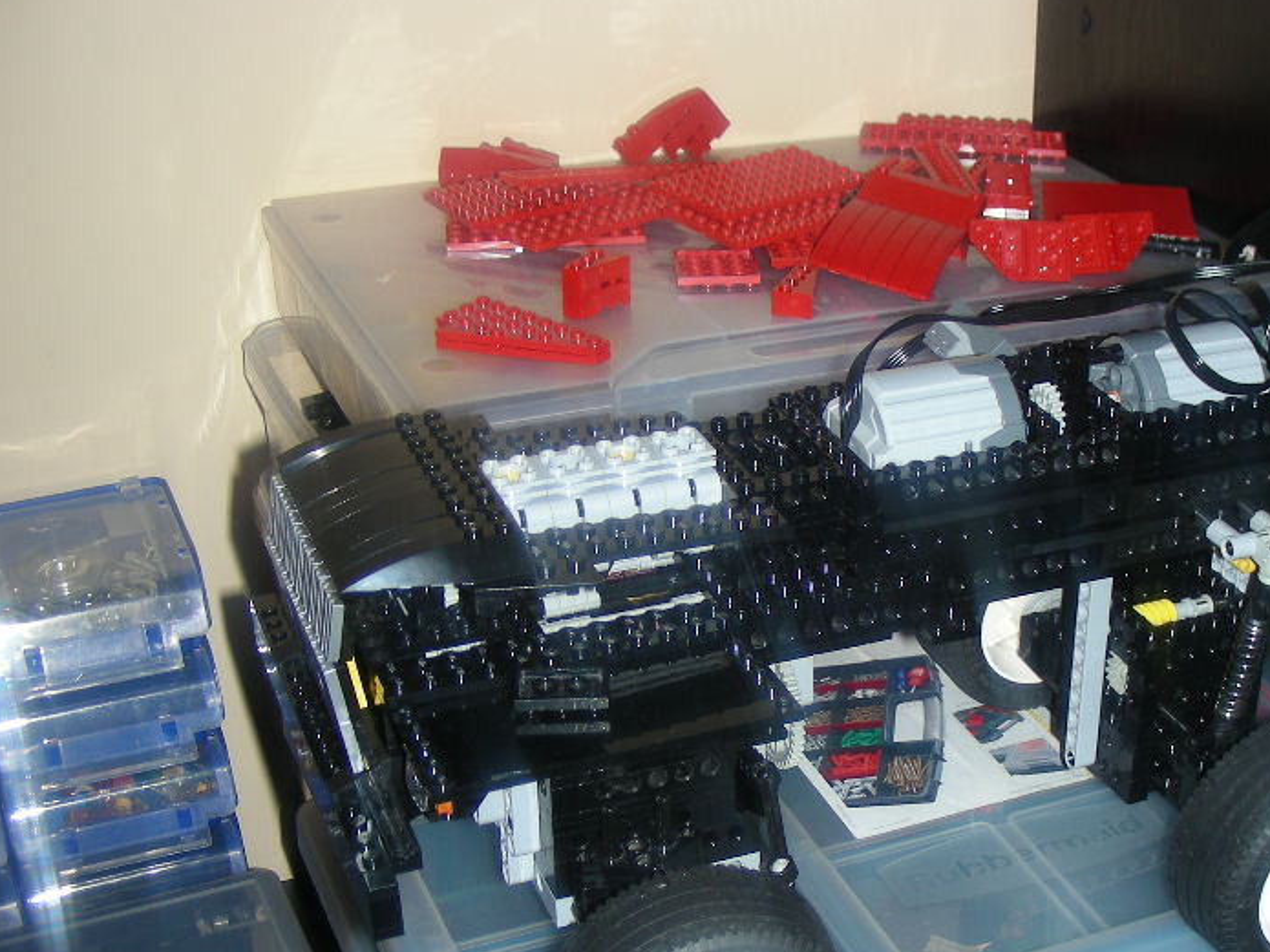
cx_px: 901
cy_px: 632
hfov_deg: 33.9
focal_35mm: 56
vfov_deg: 26.0
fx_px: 2054
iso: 50
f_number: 3.5
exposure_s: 1/60
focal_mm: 6.3
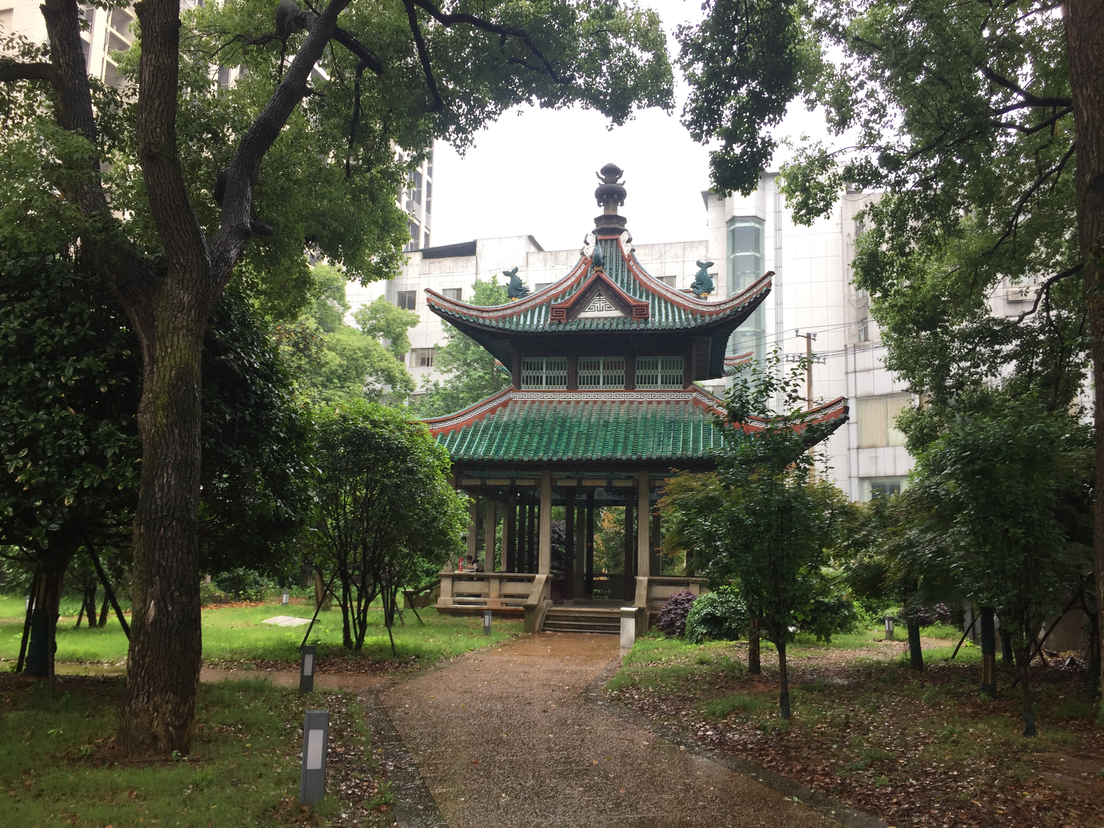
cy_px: 414
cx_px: 552
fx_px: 925
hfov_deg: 61.7
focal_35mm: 29
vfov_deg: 48.2
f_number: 2.2
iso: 32
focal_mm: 4.15
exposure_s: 1/117
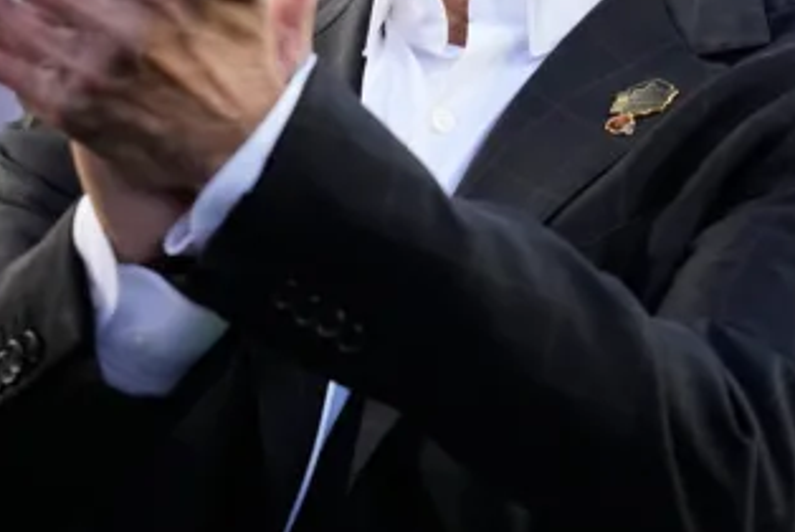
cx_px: 456
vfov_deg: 1.0
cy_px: -96
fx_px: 31630
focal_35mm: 1431
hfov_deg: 1.4
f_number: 2.8
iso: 1000
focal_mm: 400
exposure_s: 1/2000
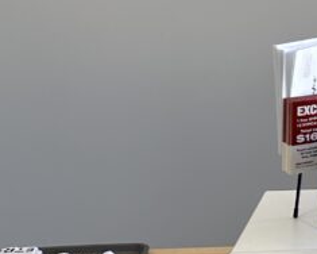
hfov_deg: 16.2
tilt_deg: +3.0
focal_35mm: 102
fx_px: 957
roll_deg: +1.4
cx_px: 549
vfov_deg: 13.6
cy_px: -195
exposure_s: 1/219
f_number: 1.78
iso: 64
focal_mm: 6.86
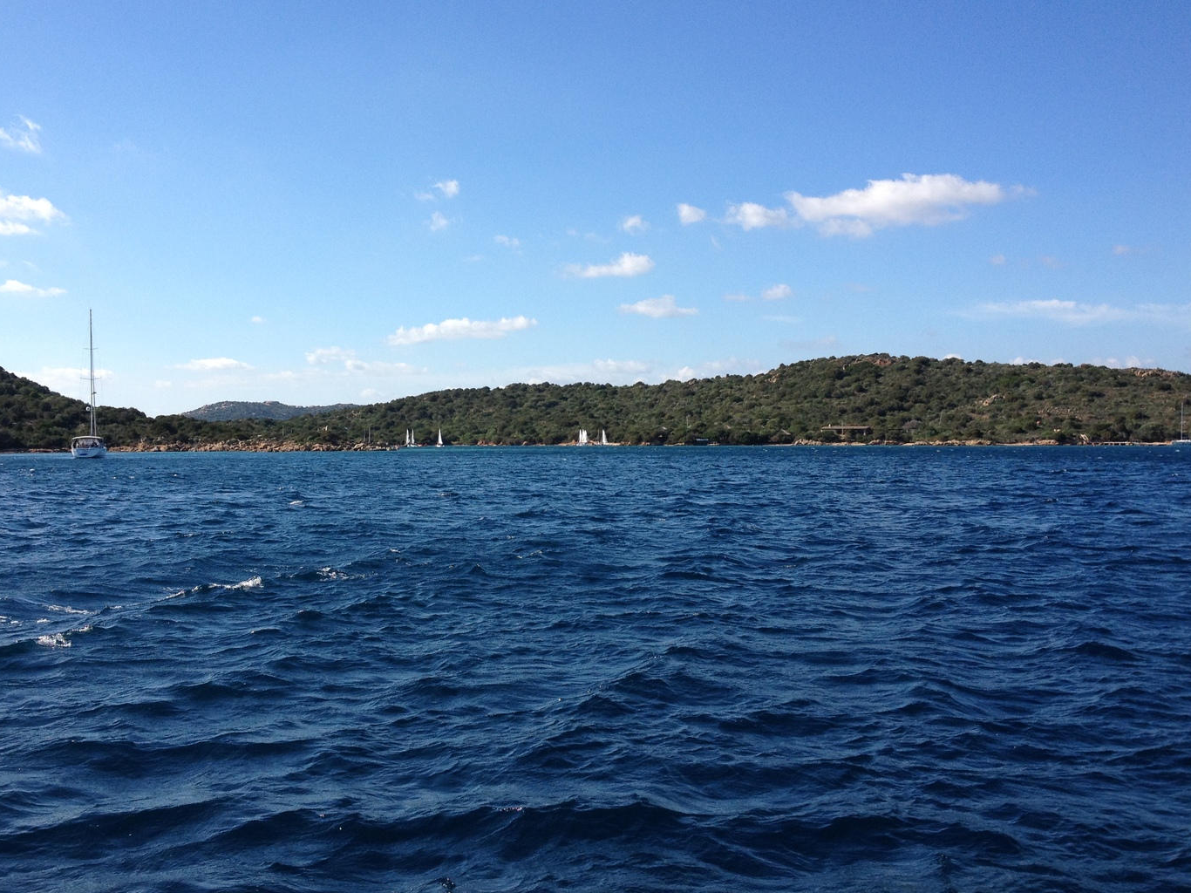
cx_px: 540
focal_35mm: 41
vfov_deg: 35.1
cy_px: 398
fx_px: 1410
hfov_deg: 45.7
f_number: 2.4
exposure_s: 1/1623
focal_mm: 4.28
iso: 64
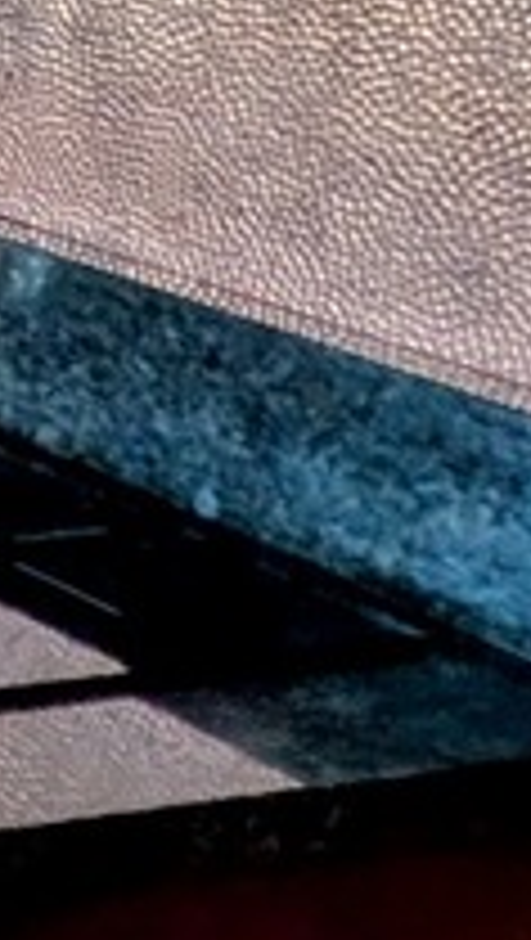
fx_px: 2246
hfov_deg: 8.1
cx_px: -1584
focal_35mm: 90
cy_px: -45
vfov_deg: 22.5
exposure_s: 1/54.1
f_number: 1.7
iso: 54
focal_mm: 2.02
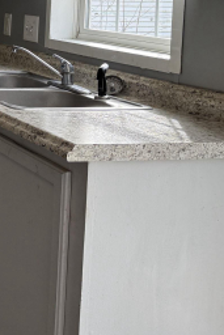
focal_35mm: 65
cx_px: -175
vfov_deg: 29.6
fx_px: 606
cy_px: 31
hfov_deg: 17.3
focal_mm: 6.76
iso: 160
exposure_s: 1/220
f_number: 1.78
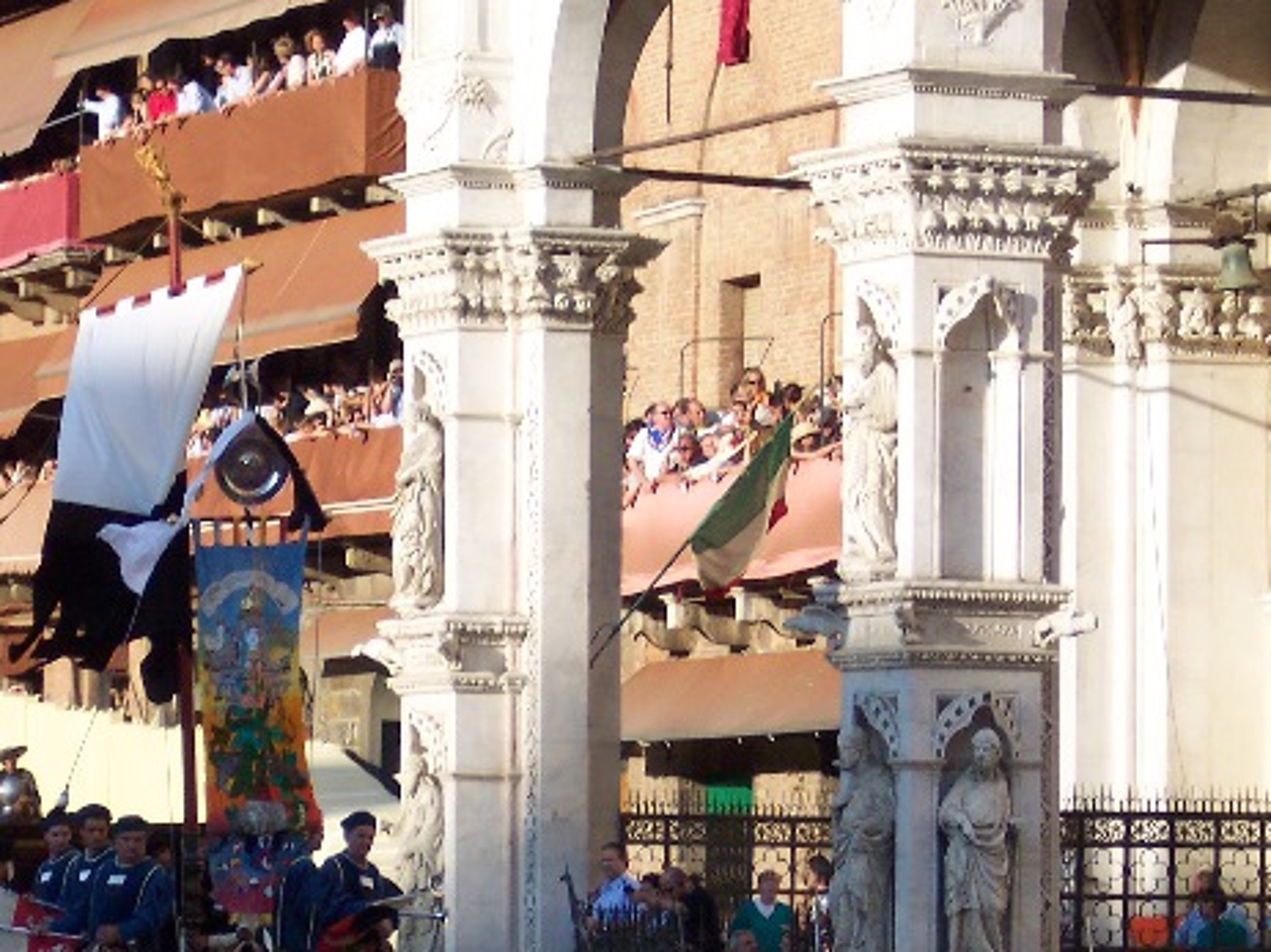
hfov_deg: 10.0
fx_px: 7231
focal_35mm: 197
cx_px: 505
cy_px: 749
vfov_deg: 7.5
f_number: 4.8
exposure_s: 1/500
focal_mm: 24
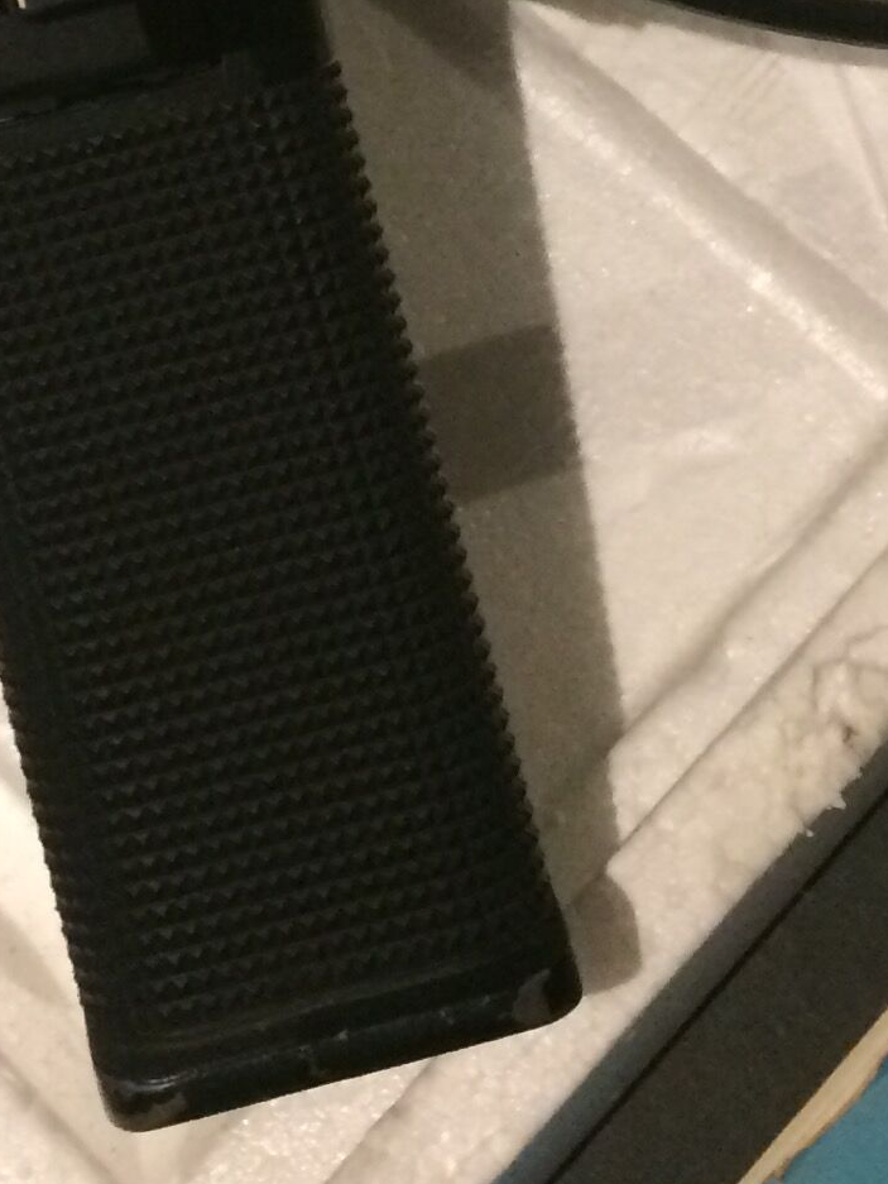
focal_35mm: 101
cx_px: 97
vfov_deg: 18.2
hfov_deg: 14.5
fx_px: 3454
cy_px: -326
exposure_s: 1/33
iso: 320
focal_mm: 4.15
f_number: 2.2
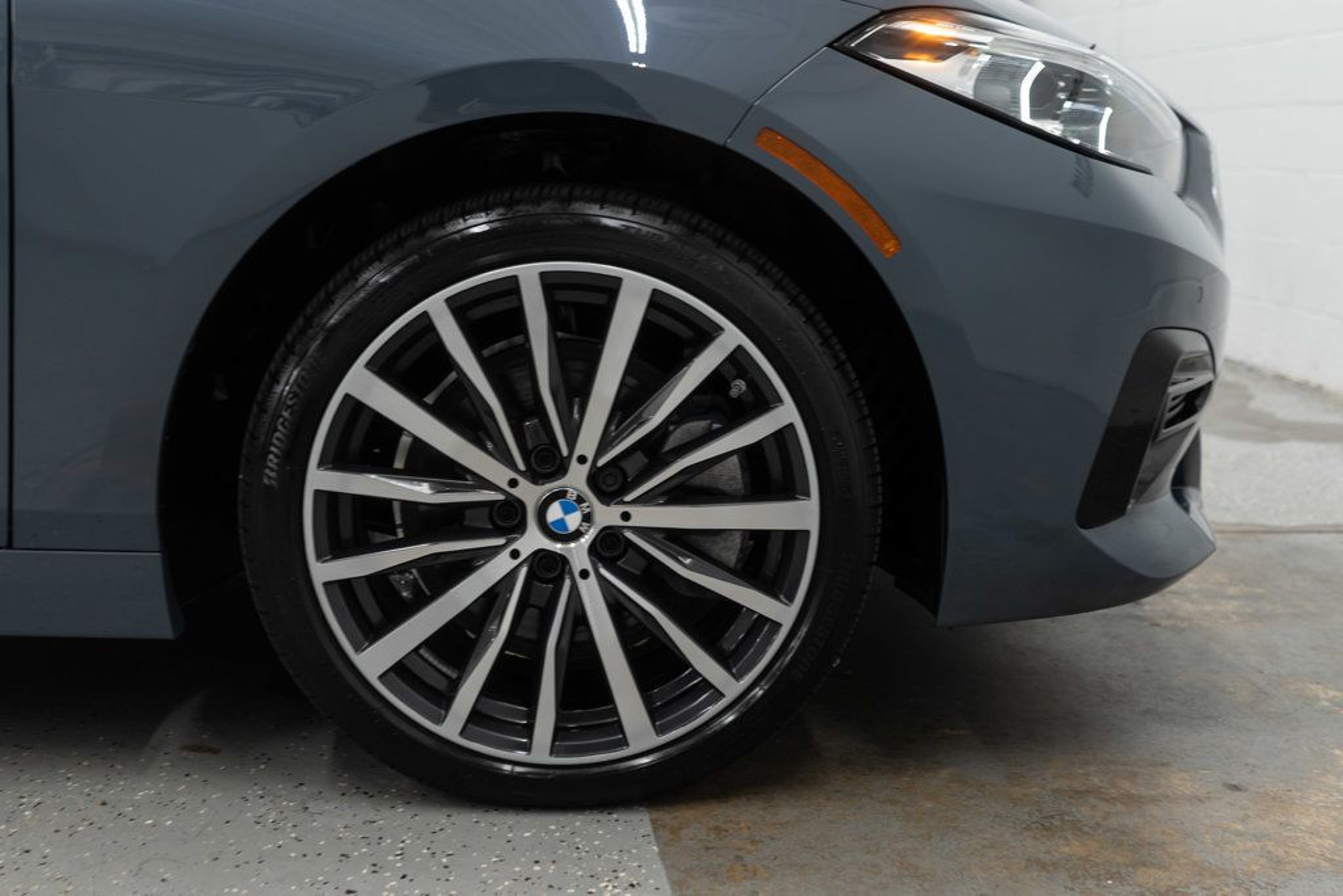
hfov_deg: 46.4
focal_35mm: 42
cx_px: 672
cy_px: 448
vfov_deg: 31.9
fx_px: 1567
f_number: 3.2
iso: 250
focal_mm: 28
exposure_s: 1/50
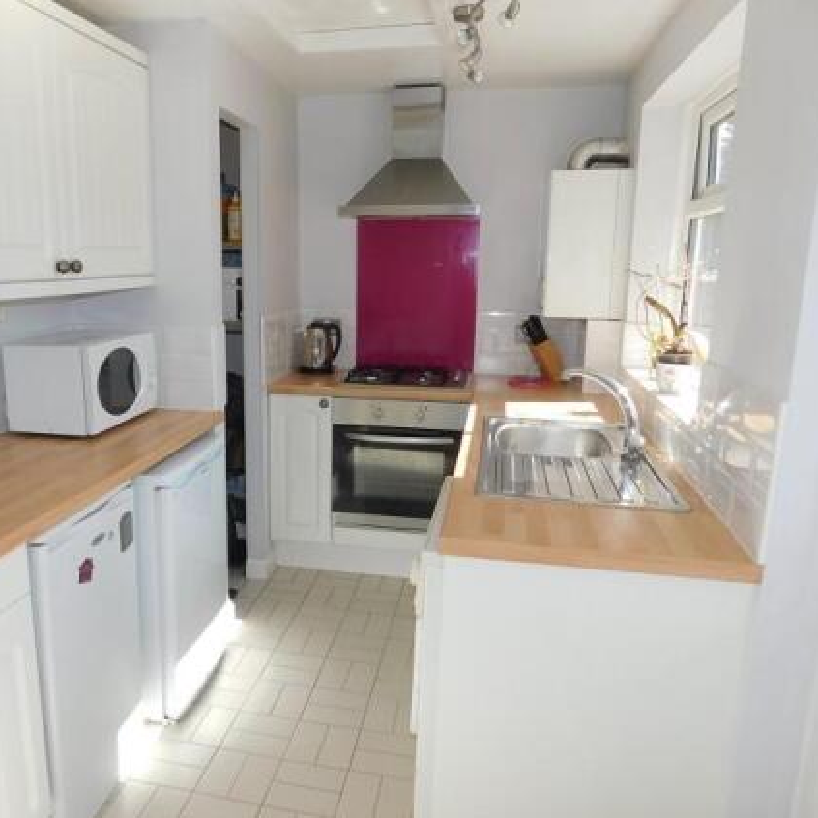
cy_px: 421
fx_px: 749
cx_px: 310
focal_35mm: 28
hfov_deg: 56.7
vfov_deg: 57.3
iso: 125
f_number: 3
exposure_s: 1/400
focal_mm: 4
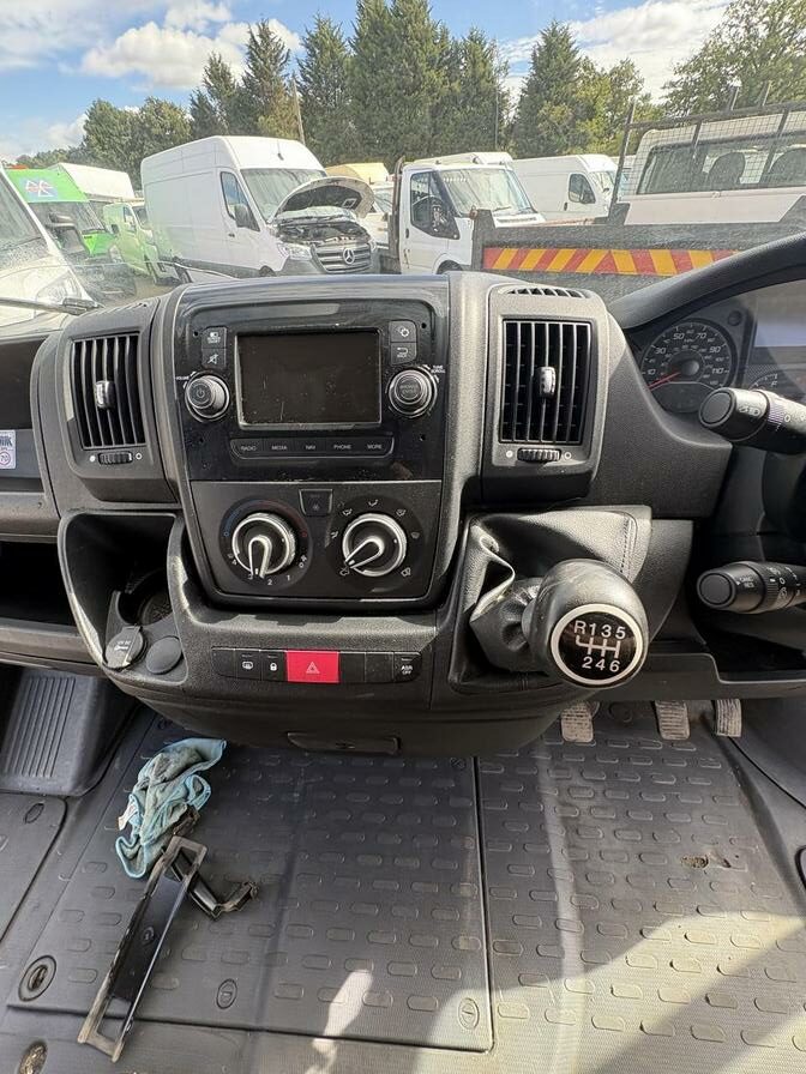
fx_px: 435
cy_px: 537
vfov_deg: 102.1
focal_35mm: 14
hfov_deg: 85.7
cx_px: 403
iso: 80
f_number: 2.2
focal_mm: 2.22
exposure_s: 1/139
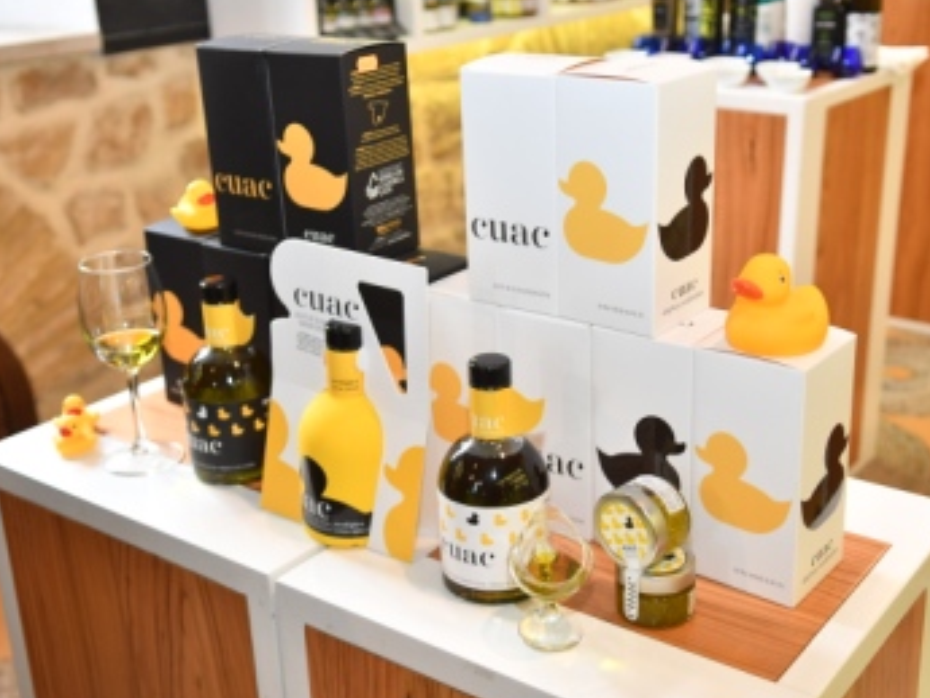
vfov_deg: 32.2
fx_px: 1209
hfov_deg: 42.0
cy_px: 322
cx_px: 509
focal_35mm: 45
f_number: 2.8
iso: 800
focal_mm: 24
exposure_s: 1/50
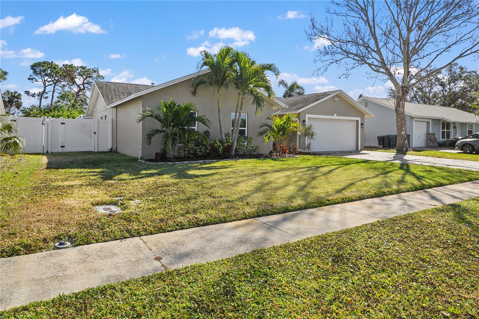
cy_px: 160
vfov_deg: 59.5
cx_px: 240
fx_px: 279
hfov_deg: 81.2
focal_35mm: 21
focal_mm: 14
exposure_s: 1/160
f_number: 9
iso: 100
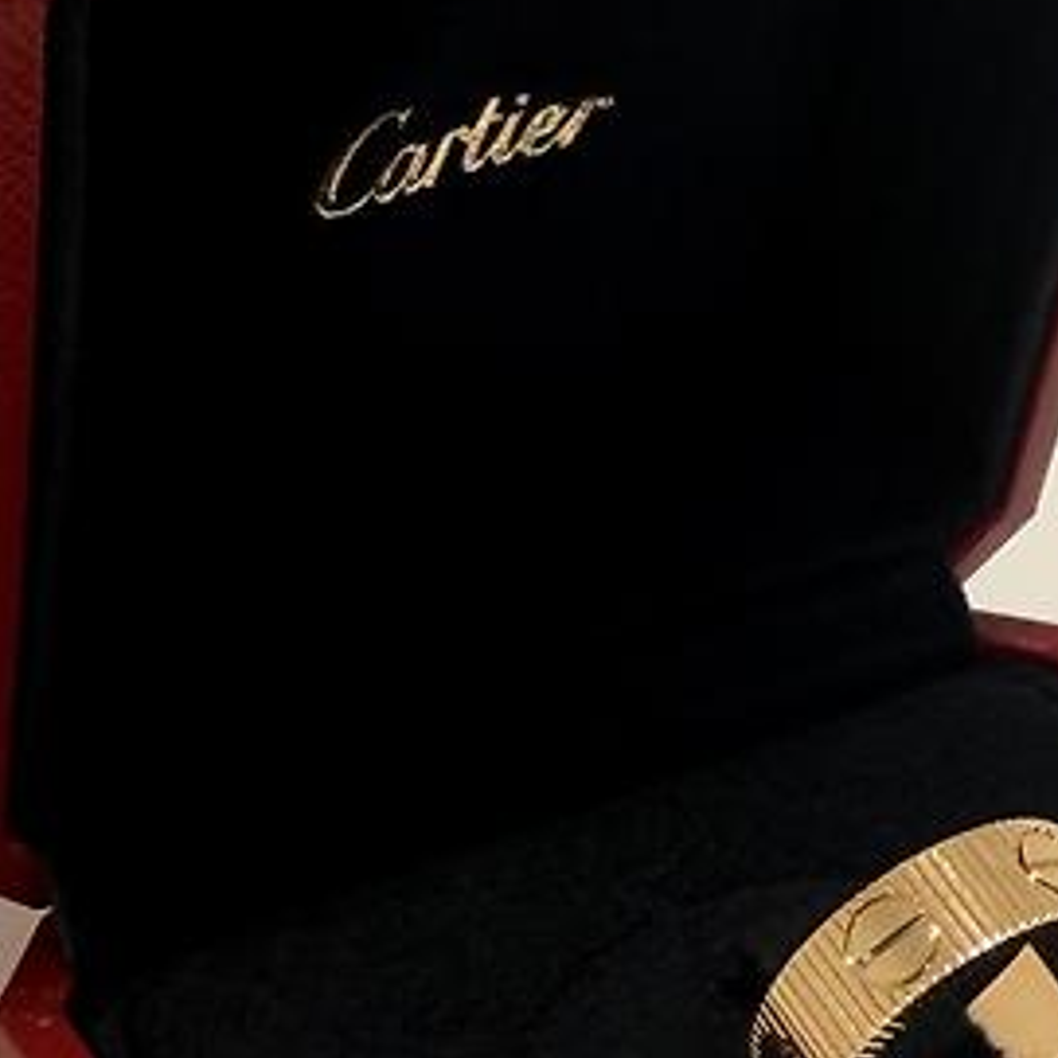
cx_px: 691
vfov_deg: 18.5
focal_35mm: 94
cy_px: 656
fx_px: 3250
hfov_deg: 18.4
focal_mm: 2.22
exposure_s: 1/100
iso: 50
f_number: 2.2
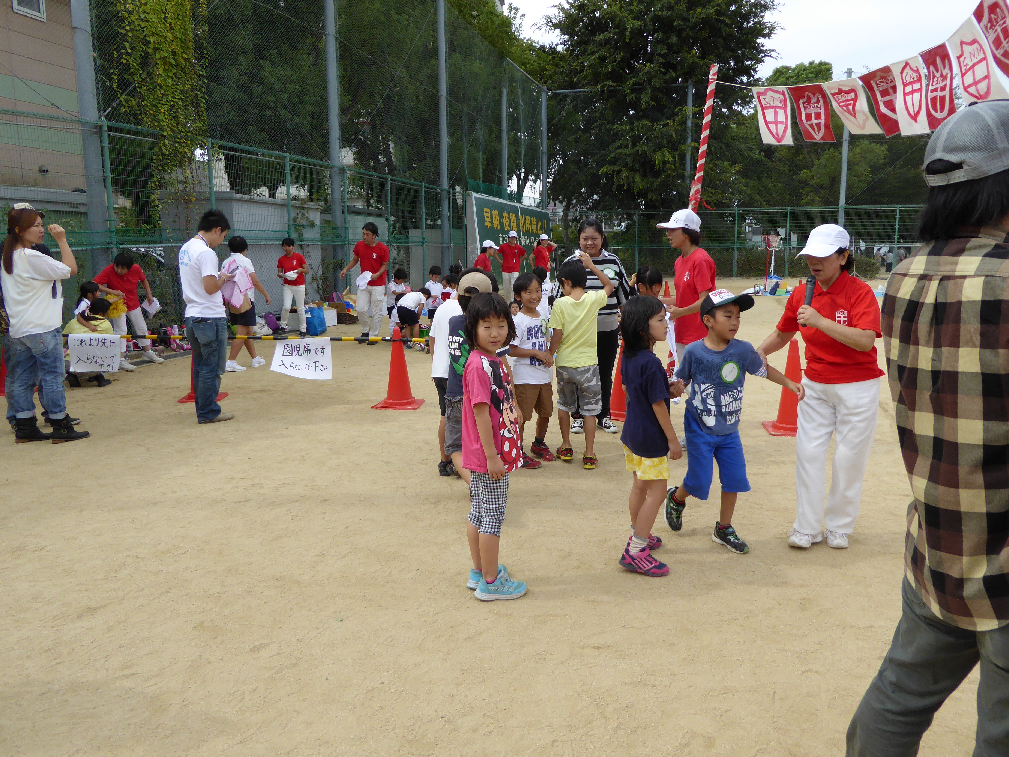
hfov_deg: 67.3
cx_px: 520
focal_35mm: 26
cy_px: 376
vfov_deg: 53.1
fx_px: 758
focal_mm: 4.3
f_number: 3.3
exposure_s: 1/800
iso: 100
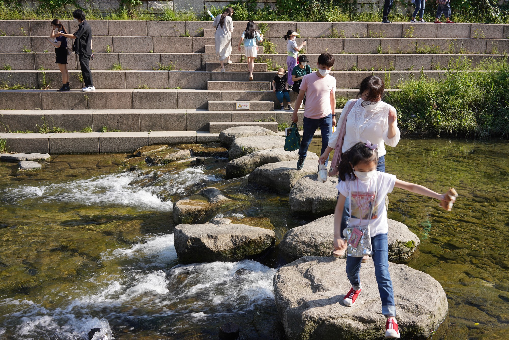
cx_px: 254
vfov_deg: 37.9
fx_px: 495
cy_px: 170
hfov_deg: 54.4
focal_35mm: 35
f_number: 9
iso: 100
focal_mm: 35
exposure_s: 1/80
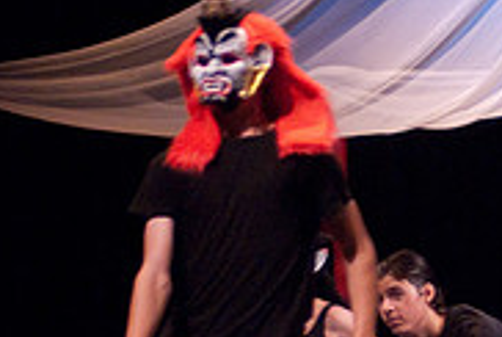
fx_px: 2997
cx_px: 656
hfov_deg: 9.4
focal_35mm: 215
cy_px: 199
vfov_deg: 6.4
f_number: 2.8
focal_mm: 45
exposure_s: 1/60
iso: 1250
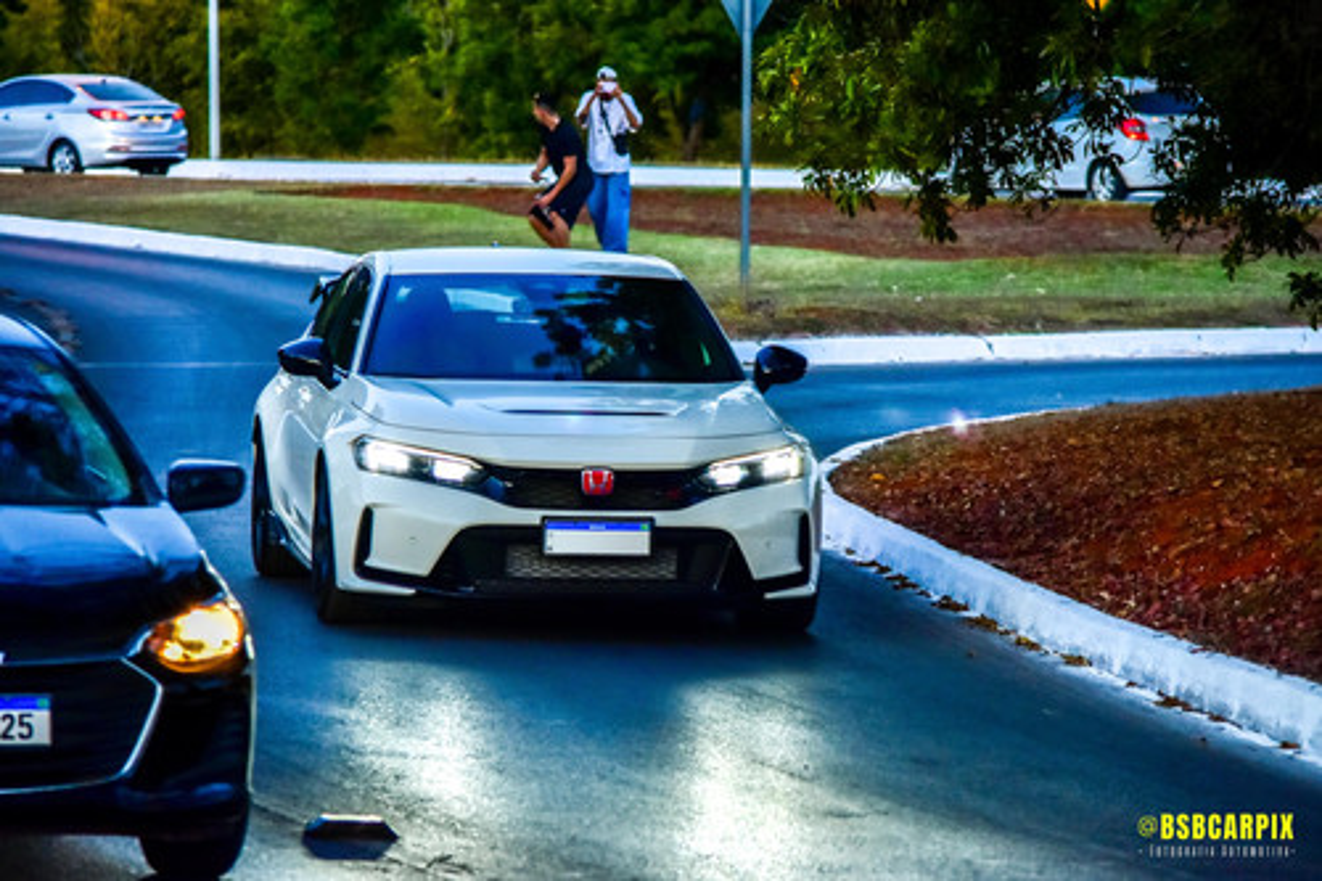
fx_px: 8535
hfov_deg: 8.9
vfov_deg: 5.9
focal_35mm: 232
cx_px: 661
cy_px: 440
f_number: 5.6
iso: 800
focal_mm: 155
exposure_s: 1/200
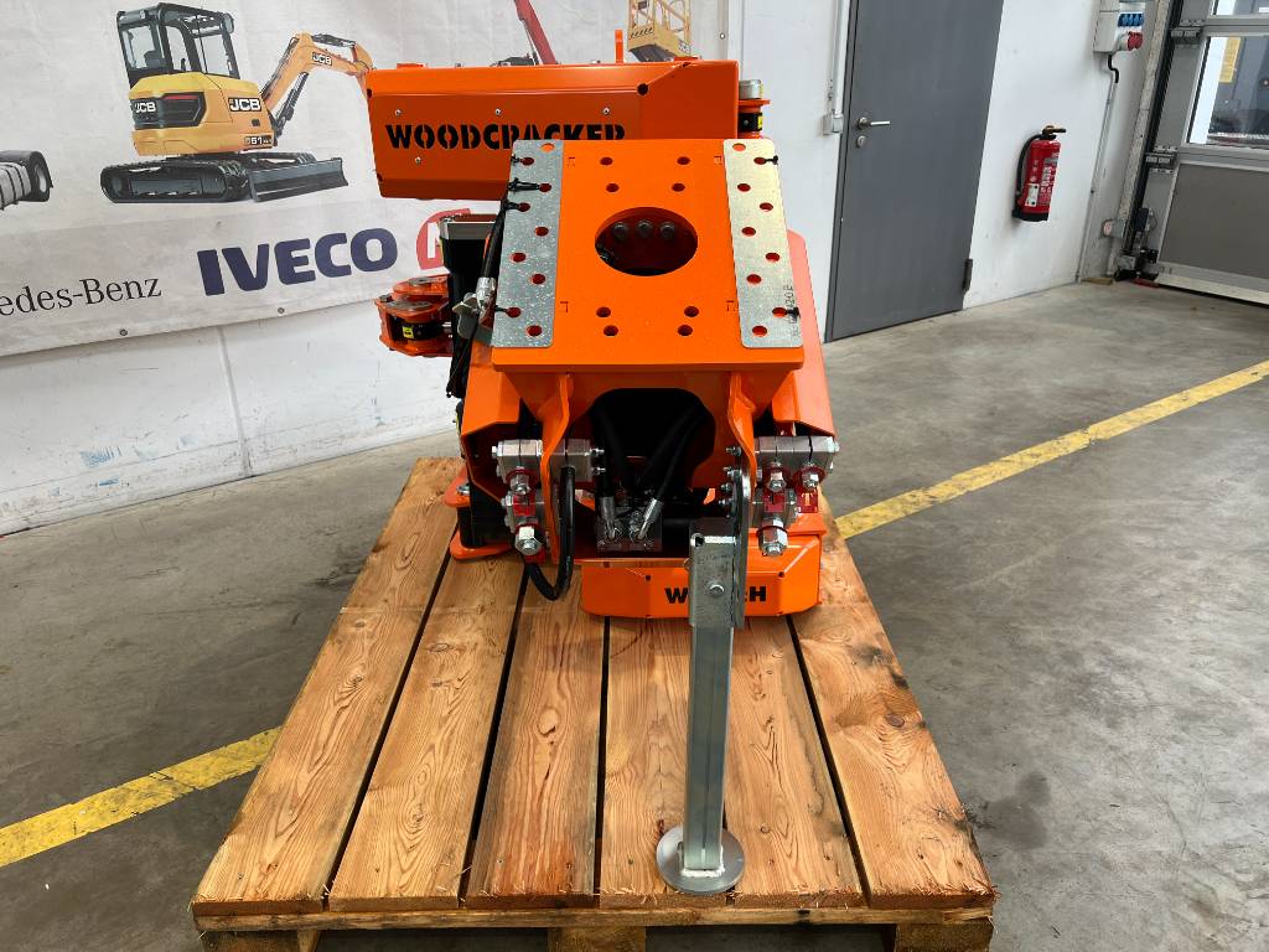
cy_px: 476
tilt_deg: -23.9
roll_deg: +1.0
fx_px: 953
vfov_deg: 53.1
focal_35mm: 26
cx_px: 634
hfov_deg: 67.3
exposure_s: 1/194
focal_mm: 5.7
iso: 40
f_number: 1.5
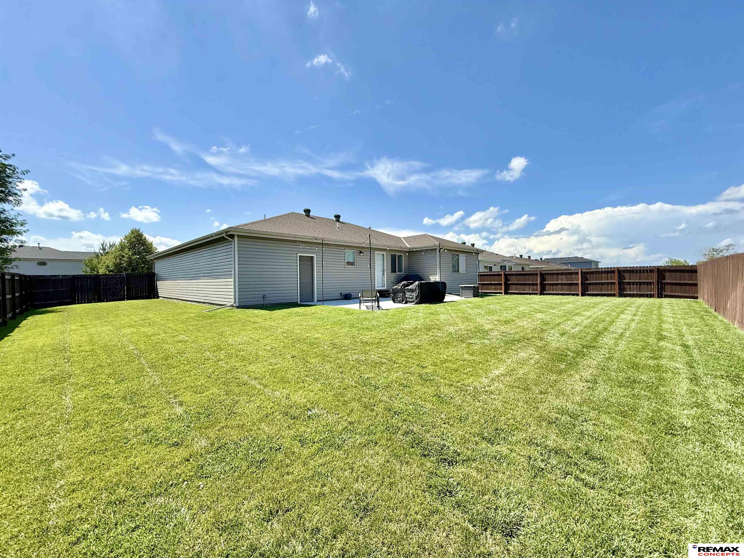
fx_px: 301
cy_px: 279
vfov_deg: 85.7
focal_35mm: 14
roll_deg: +1.2
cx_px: 372
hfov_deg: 102.1
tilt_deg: +0.2
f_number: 2.2
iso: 50
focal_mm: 2.22
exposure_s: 1/2092
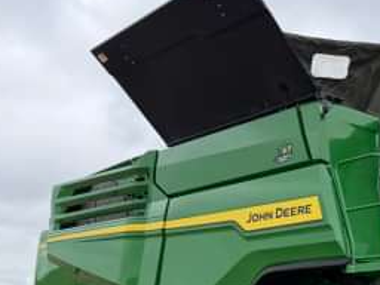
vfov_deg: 26.2
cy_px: 254
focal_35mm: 54
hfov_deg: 33.6
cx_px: 346
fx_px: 593
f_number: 1.78
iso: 80
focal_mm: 6.76
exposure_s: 1/1018
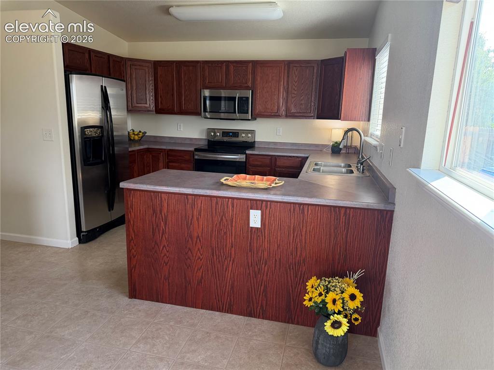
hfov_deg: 71.6
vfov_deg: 56.8
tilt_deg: -12.2
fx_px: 342
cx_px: 247
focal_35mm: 24
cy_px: 185
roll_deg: -2.1
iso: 200
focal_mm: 6.76
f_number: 1.78
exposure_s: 1/167
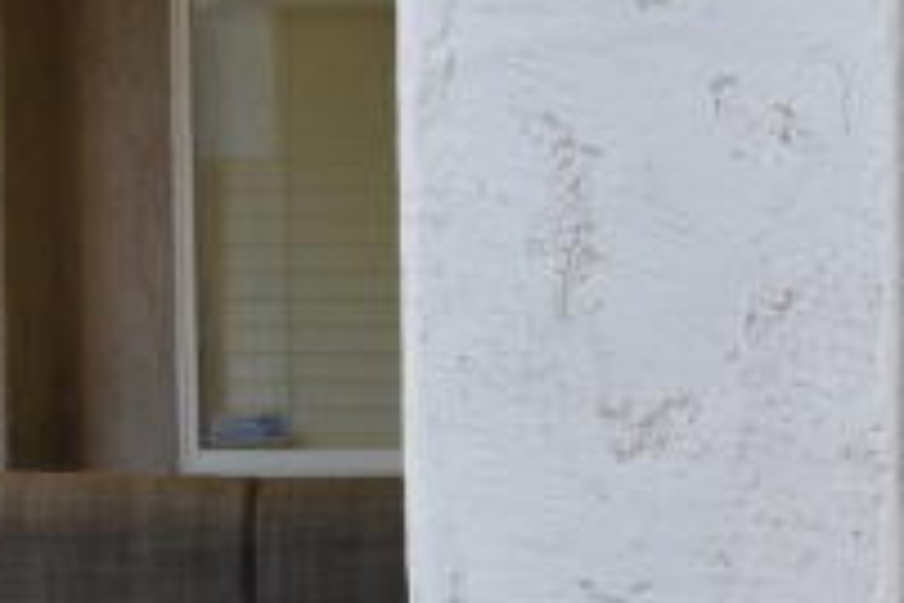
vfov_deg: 8.0
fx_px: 4319
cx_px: 1228
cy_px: 351
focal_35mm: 172
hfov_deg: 11.6
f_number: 4.5
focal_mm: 20
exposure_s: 1/80
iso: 400
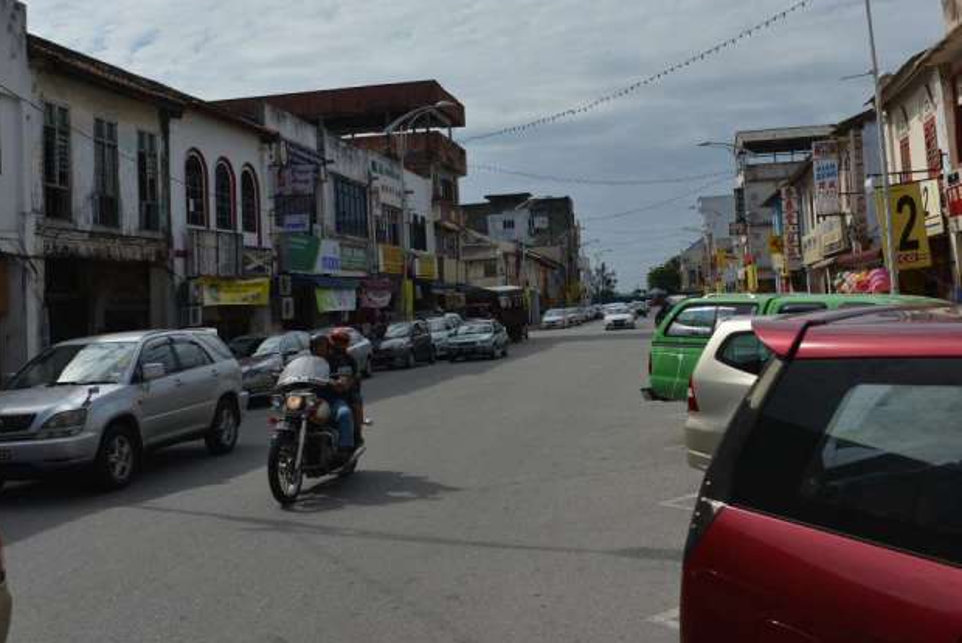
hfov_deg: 48.3
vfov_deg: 33.3
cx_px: 416
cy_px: 241
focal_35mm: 40
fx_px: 1069
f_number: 8
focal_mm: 31
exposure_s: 1/250
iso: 100
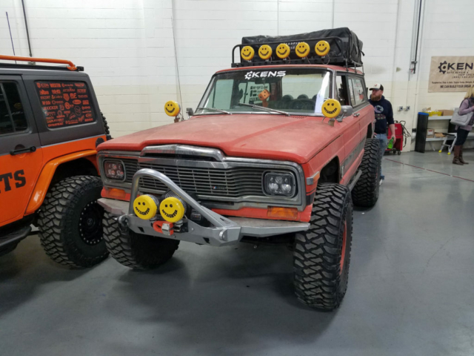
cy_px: 178
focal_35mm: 26
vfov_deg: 53.1
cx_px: 237
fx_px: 356
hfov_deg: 67.3
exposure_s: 1/60
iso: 160
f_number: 1.7
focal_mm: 4.2
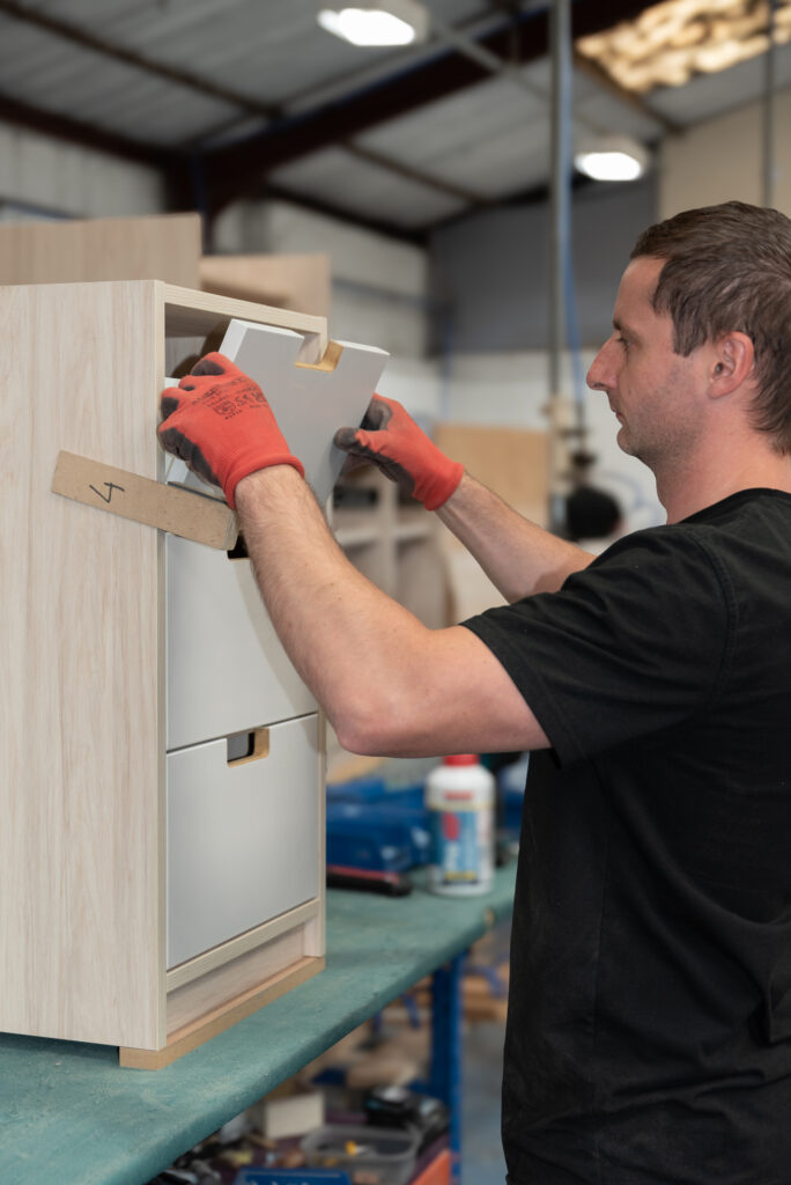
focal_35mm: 52
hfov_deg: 26.0
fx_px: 1711
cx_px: 396
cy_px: 592
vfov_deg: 38.2
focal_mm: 52
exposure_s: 1/100
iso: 320
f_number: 4
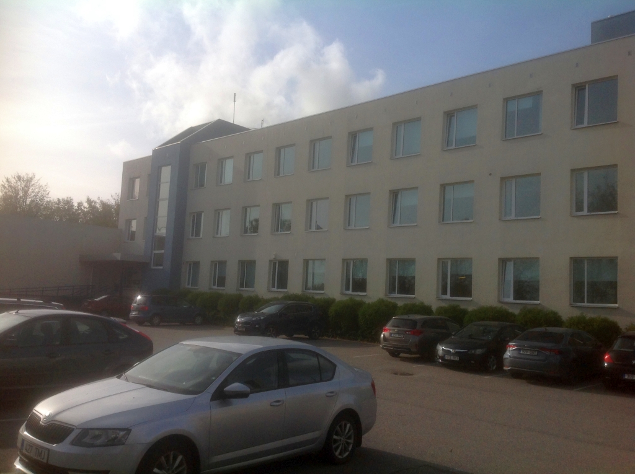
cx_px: 318
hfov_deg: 52.7
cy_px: 237
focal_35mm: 35
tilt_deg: +3.6
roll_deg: -1.9
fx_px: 641
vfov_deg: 40.6
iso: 50
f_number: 2.4
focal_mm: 4.28
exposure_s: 1/2326
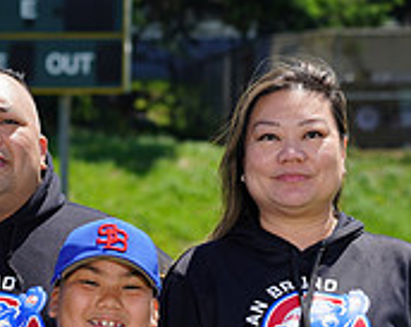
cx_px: -55
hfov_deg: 4.6
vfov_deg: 3.7
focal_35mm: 419
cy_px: 385
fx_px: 5088
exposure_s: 1/250
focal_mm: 132
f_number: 8
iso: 100
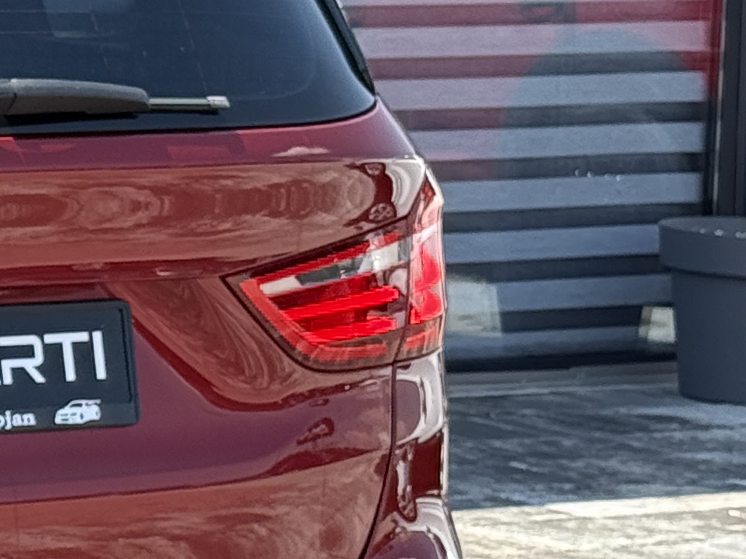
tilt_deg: -3.9
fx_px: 4331
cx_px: -765
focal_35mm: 201
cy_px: 307
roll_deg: -1.2
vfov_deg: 7.4
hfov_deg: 9.2
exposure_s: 1/1456
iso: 100
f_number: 1.78
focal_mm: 6.76
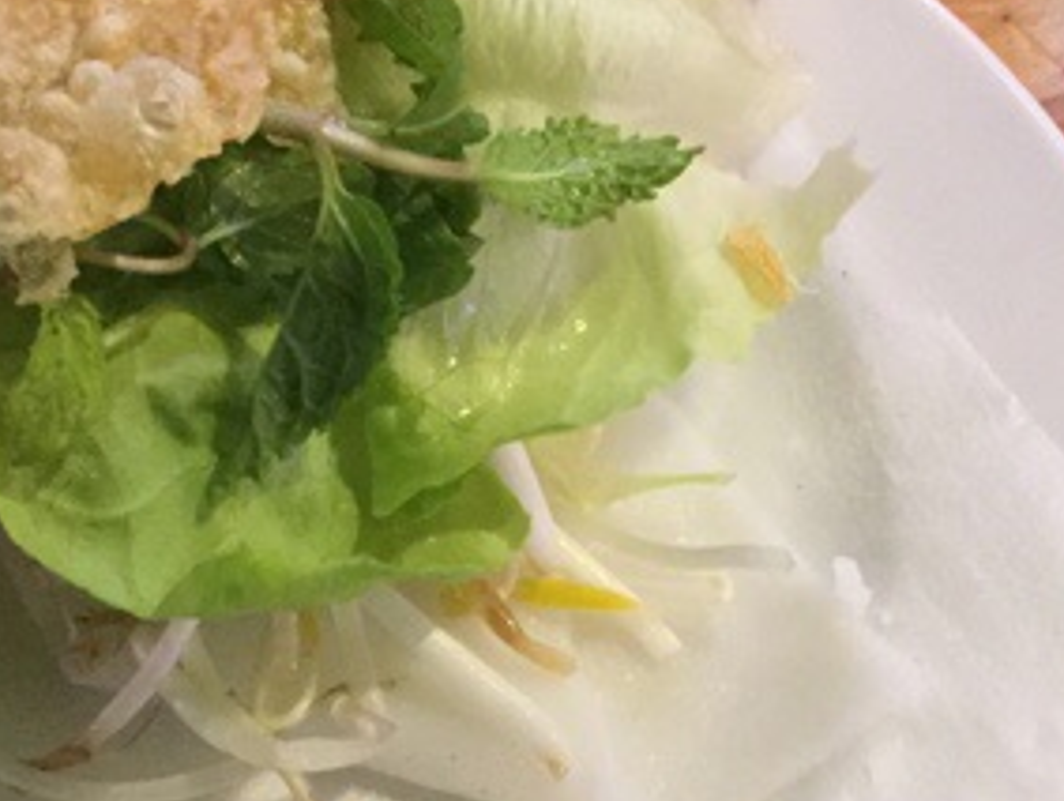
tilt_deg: -64.4
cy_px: 421
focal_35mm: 70
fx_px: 2154
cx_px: 256
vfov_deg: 21.1
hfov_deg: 27.3
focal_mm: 3.3
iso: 320
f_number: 2.4
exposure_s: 1/17
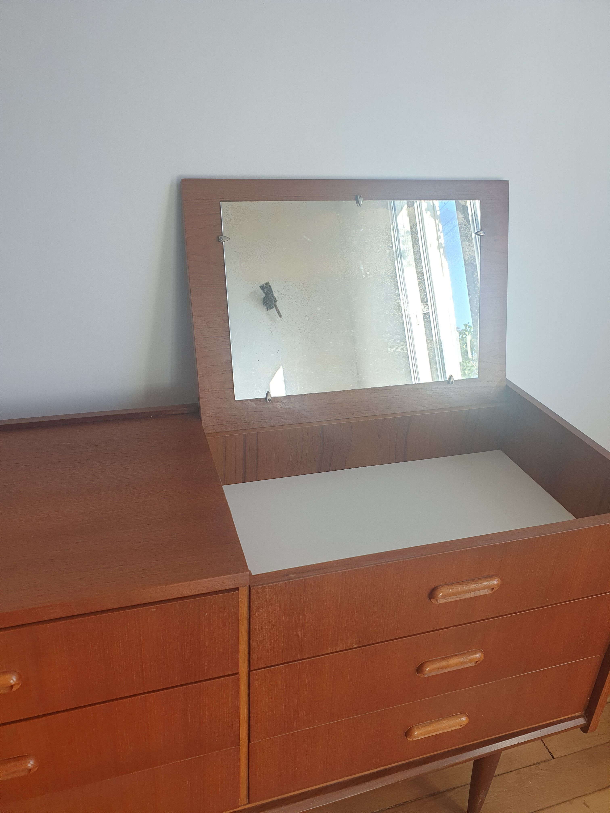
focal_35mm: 26
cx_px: 305
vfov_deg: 67.3
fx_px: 611
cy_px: 406
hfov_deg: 53.1
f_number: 2.4
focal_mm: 4.3
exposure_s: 1/88
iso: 50
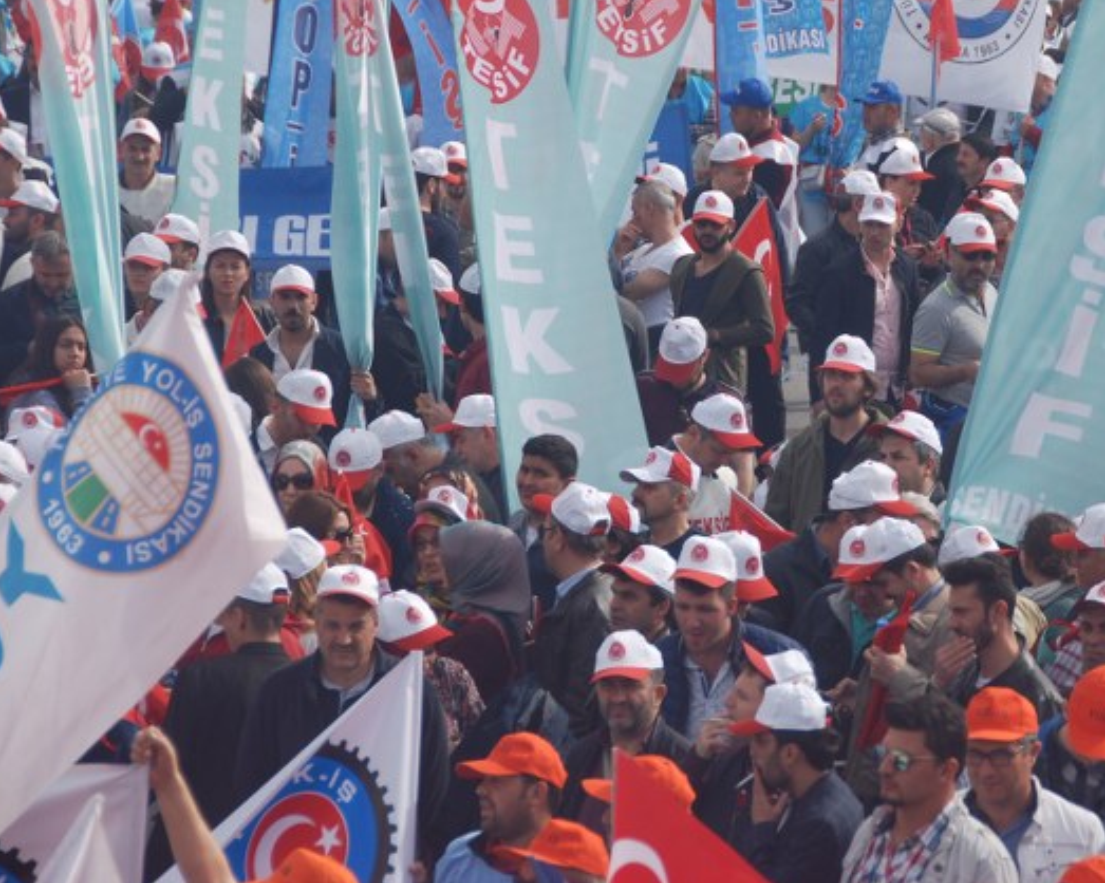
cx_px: 771
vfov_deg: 6.0
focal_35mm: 259
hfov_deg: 7.5
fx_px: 8467
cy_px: 323
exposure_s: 1/500
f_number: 5.6
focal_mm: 120
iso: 125
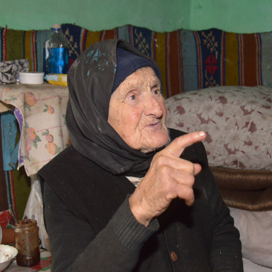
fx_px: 480
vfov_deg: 31.6
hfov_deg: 31.6
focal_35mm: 54
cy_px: 135
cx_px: 132
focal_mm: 28
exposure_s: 1/60
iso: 1400
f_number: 4
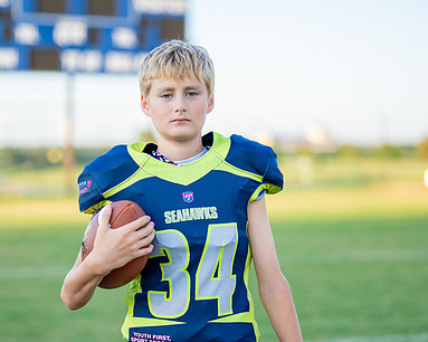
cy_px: 177
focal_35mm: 89
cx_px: 193
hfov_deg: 21.5
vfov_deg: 17.3
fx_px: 1127
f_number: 1.2
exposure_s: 1/2000
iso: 160
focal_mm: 50
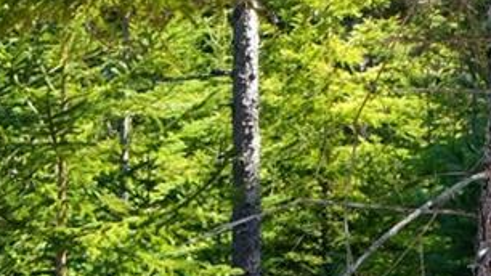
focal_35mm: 140
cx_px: -226
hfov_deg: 14.4
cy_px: 152
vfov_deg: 8.7
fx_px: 1822
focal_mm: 26.5
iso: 400
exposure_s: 1/200
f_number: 5.6
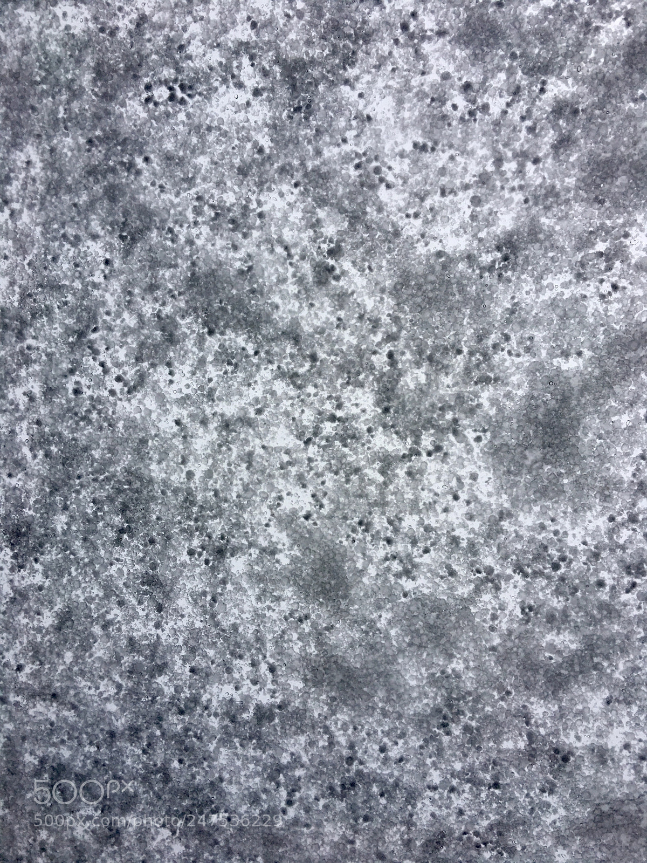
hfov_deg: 48.2
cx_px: 324
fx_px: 723
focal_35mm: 29
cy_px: 432
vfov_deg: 61.7
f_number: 2.2
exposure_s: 1/40
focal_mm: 4.15
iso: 25
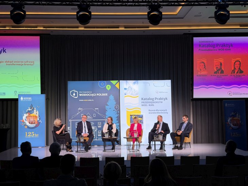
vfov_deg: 30.3
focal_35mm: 48
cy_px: 93
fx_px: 344
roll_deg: +0.3
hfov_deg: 39.6
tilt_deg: +4.3
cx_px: 124
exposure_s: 1/150
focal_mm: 6.76
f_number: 1.78
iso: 125
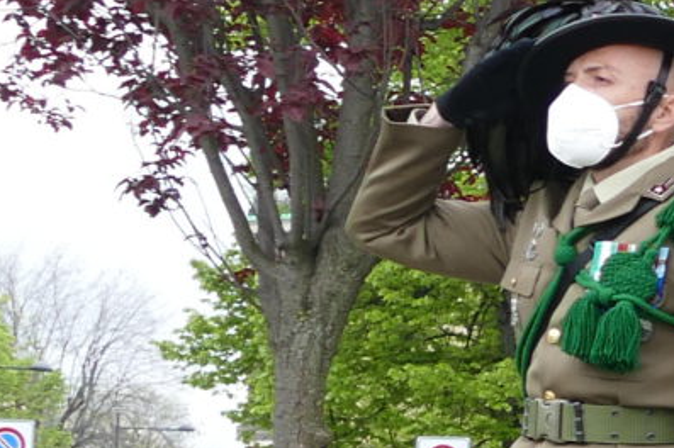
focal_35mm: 213
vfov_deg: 6.4
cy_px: 400
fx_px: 3984
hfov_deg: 8.6
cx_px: 1728
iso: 125
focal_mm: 11.86
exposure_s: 1/640
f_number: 3
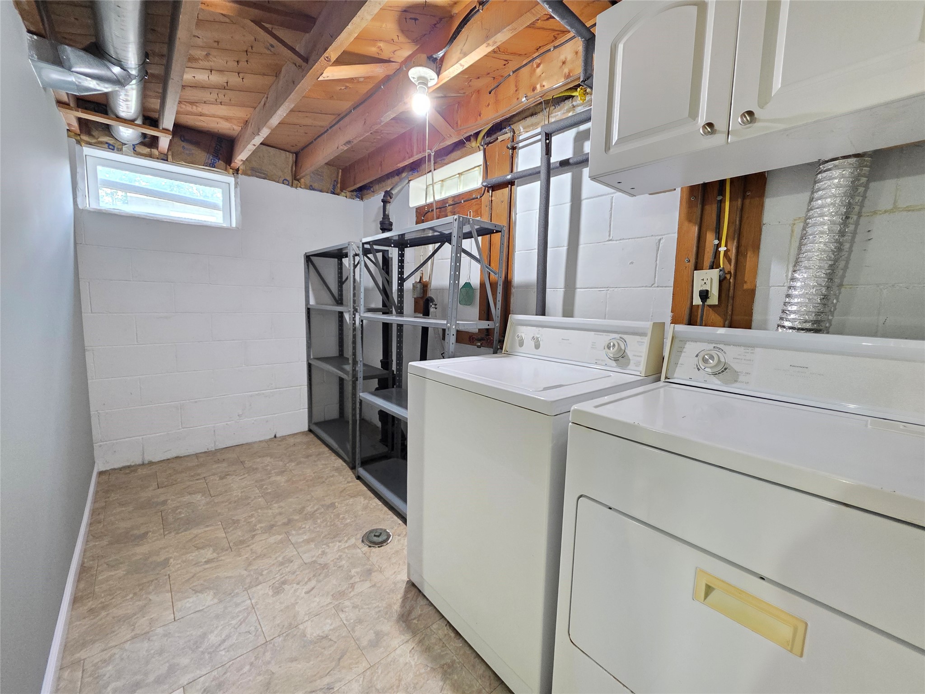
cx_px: 462
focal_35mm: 13
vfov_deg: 89.9
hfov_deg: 106.2
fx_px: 347
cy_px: 347
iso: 1000
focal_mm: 2.2
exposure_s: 1/24
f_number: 1.9
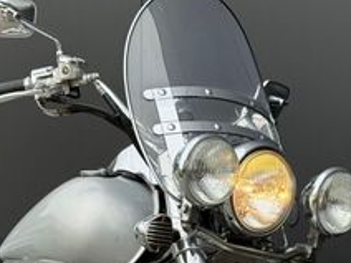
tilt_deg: -9.2
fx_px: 1470
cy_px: 328
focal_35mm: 145
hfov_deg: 13.6
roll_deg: +0.2
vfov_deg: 10.1
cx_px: 114
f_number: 1.78
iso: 64
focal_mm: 6.76
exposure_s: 1/400
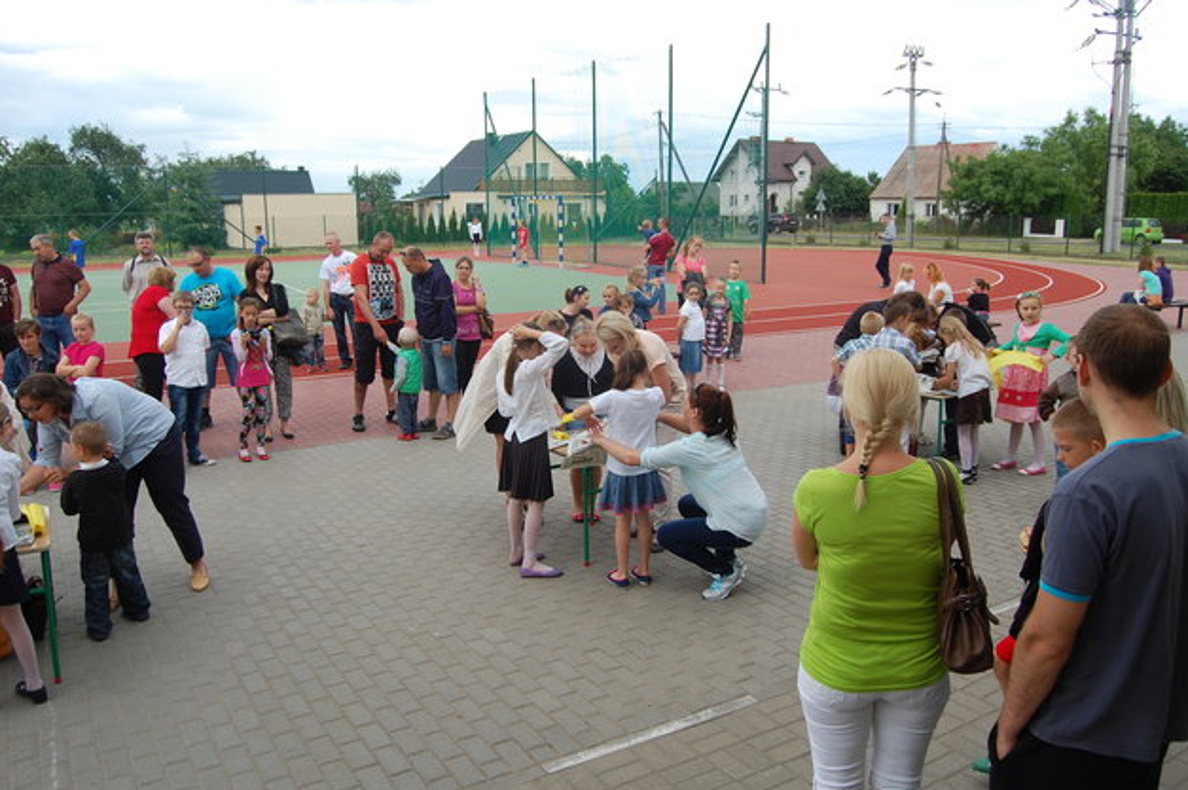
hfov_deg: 65.5
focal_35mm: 28
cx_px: 597
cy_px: 386
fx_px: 923
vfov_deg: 46.3
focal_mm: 18
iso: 200
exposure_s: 1/160
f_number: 6.3
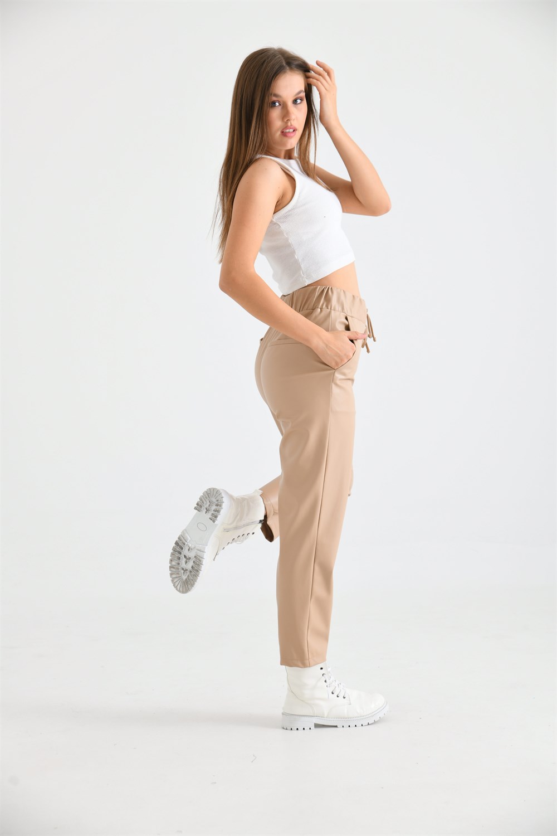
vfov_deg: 33.4
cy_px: 418
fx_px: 1392
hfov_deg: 22.6
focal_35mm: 60
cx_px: 278
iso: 100
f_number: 5.6
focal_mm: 60
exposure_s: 1/125
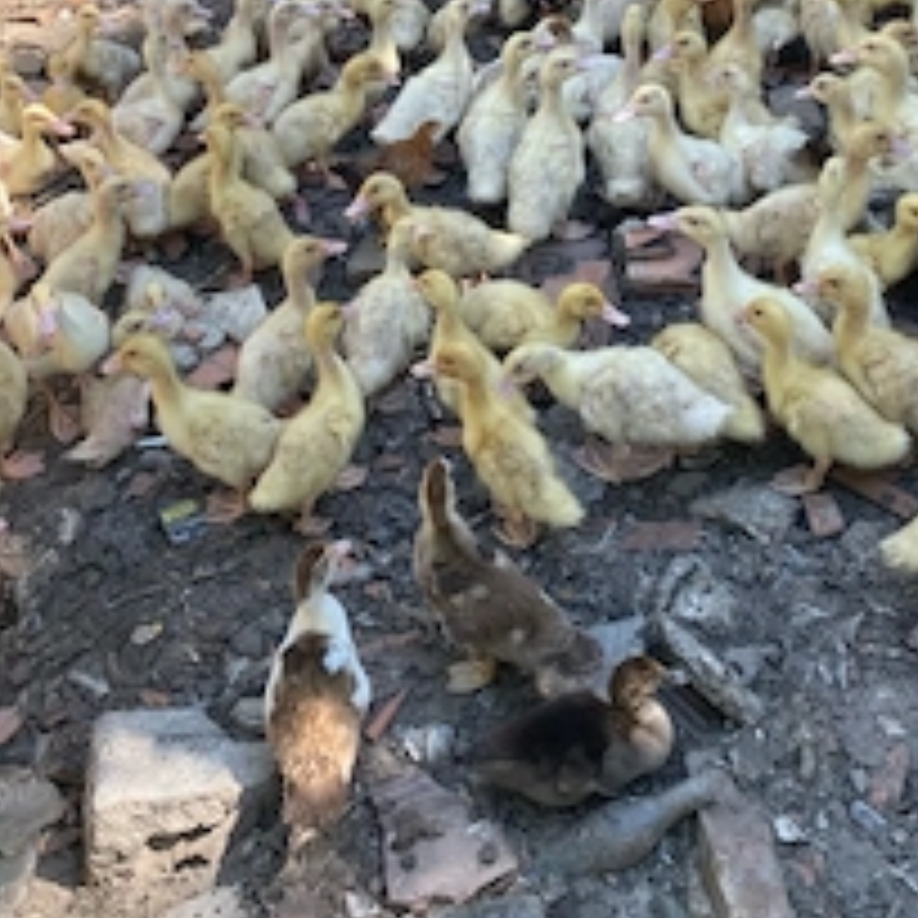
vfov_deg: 36.0
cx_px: 432
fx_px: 1350
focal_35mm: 45
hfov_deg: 37.5
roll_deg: +5.3
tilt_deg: -28.8
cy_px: 148
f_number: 1.8
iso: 32
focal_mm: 4.25
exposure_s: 1/546
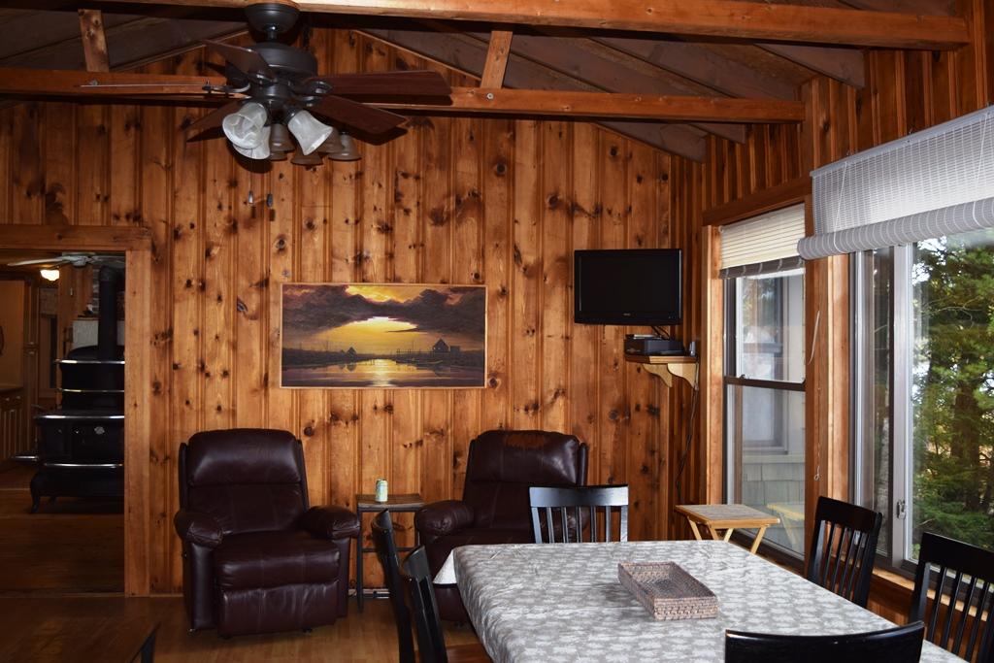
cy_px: 332
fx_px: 1035
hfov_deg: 51.3
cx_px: 497
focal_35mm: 38
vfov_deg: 35.5
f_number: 4
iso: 100
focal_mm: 25
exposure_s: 1/60
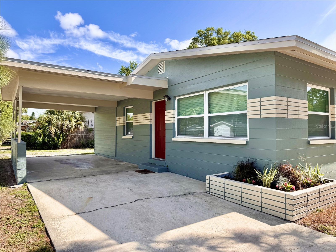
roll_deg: -0.3
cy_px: 126
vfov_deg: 56.8
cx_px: 168
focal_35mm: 24
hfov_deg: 71.6
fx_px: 233
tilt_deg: +0.9
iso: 80
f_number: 1.78
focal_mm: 6.76
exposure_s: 1/2959
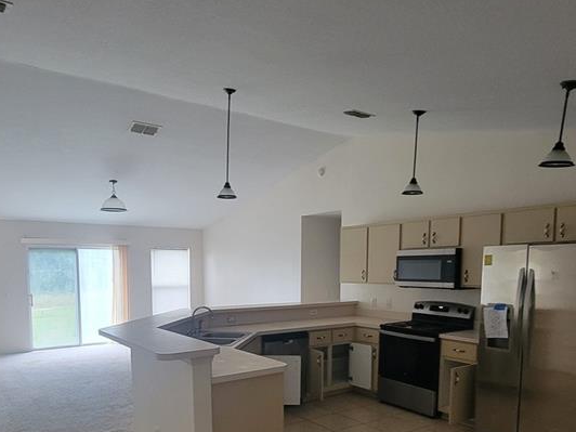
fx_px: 416
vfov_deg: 53.3
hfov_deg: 69.3
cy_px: 302
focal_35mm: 25
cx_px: 265
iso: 400
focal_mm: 2.2
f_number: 2.2
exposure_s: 1/30
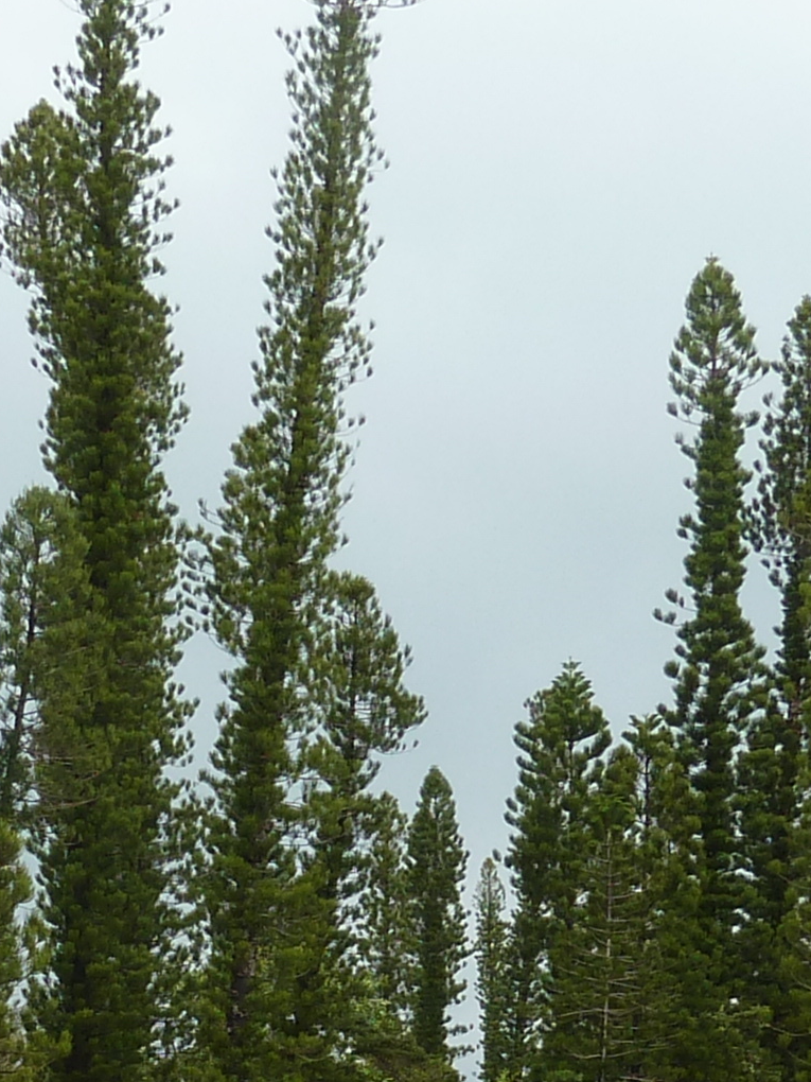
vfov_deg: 18.7
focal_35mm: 98
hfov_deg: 15.0
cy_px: 1377
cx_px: 241
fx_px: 3061
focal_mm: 4.1
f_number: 3.3
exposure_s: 1/80
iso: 80
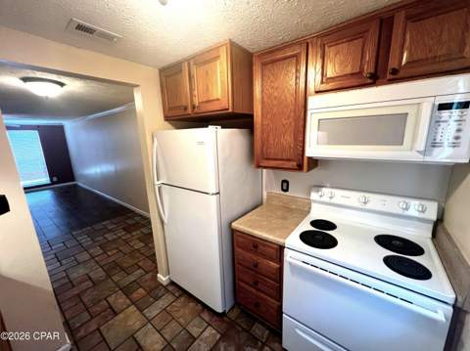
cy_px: 176
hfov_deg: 106.2
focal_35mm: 13
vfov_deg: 89.8
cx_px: 235
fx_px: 176
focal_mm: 1.57
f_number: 1.8
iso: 200
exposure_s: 1/60
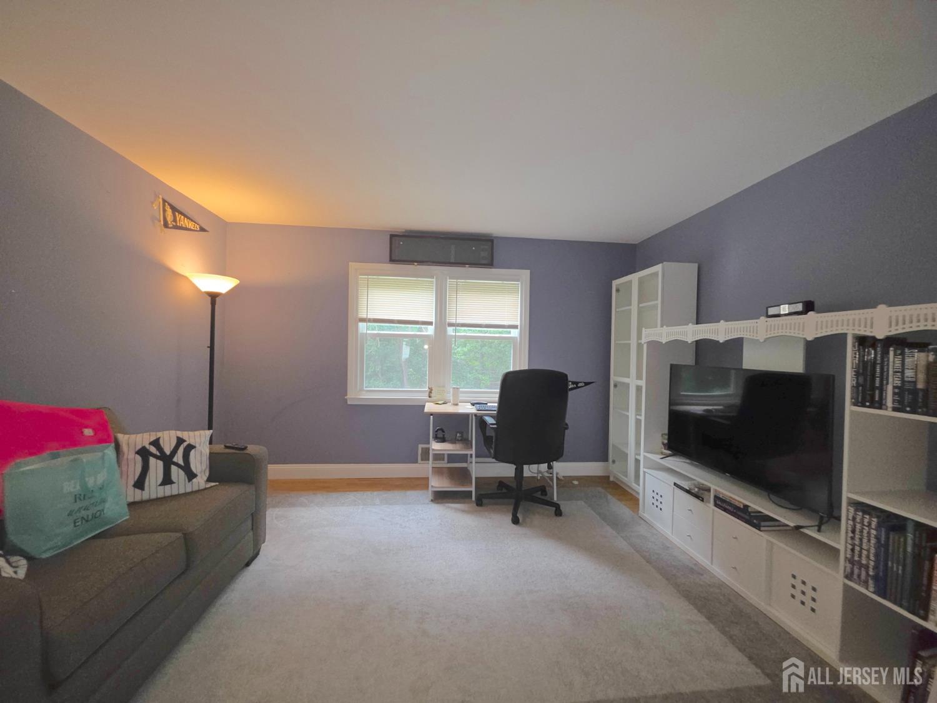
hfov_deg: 106.2
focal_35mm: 13
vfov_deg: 89.9
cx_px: 468
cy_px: 352
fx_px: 352
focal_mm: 2.2
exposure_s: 1/60
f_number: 1.9
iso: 100
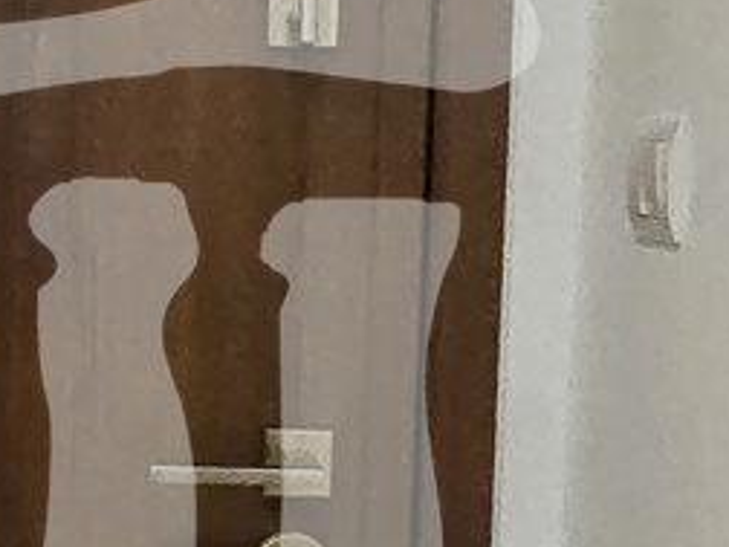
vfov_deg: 14.9
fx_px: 2085
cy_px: 324
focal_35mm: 99
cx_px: -87
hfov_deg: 19.0
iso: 800
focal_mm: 2.2
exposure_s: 1/100
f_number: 2.2
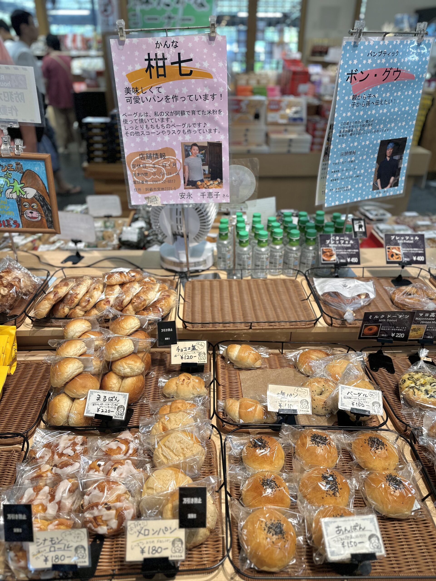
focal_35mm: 24
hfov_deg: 56.8
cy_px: 290
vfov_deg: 71.6
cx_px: 218
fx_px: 403
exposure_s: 1/130
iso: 64
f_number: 1.78
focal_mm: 6.86
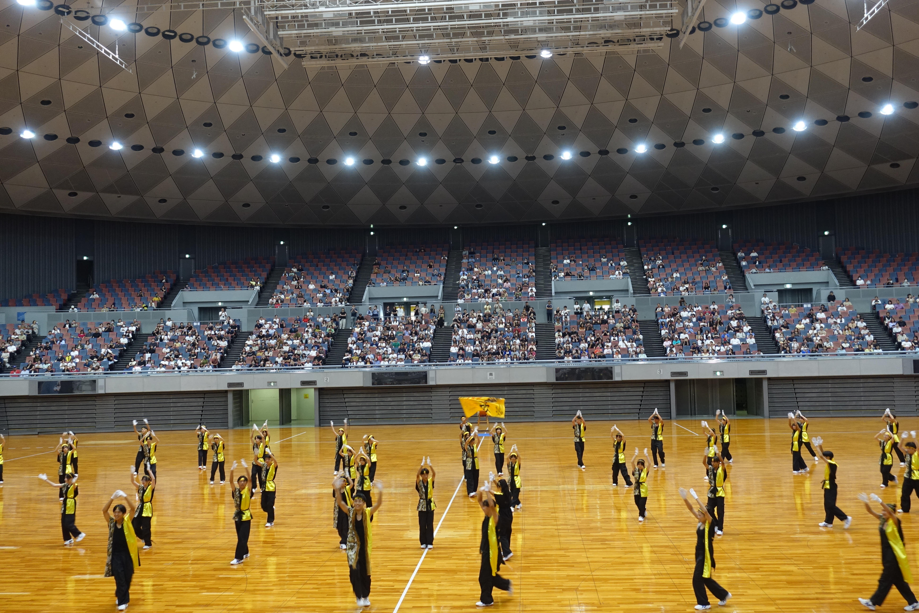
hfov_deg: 57.2
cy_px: 306
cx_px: 460
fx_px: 842
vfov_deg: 40.0
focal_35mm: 33
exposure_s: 1/40
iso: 500
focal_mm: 12.2
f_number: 2.8
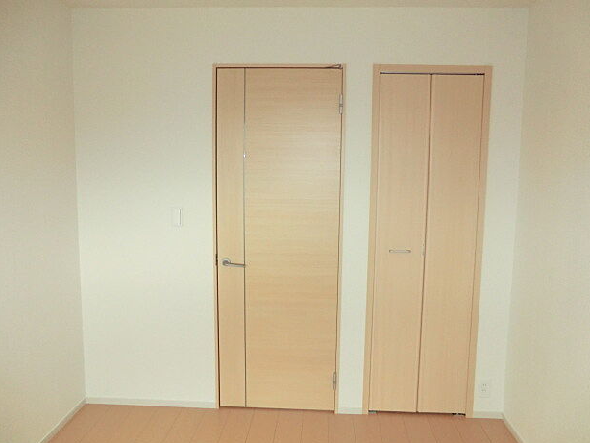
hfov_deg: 69.4
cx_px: 305
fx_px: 426
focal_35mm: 25
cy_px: 215
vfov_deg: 54.9
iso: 320
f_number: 3.2
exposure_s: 1/60
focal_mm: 4.3
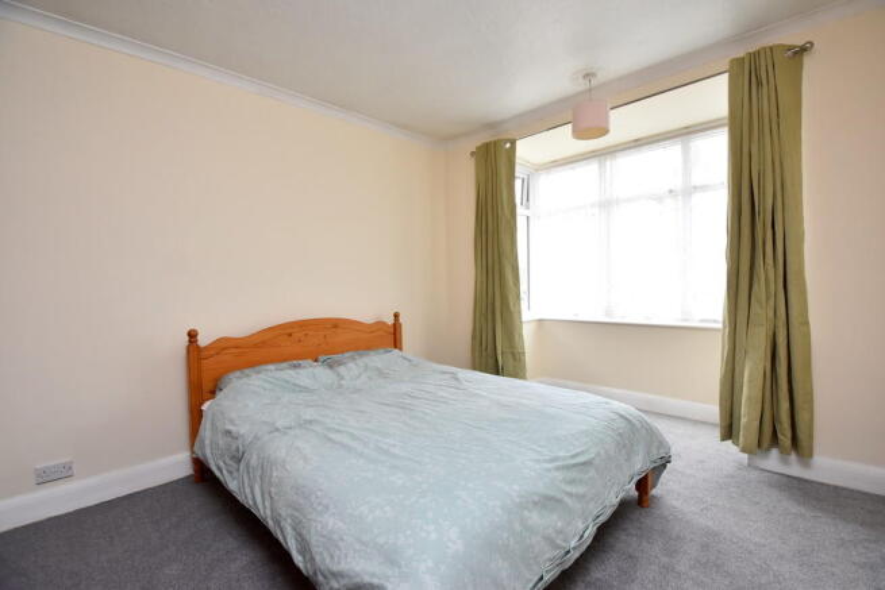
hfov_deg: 100.4
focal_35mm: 15
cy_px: 295
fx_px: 369
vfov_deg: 77.4
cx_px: 442
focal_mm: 10
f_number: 4.5
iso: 800
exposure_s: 1/200
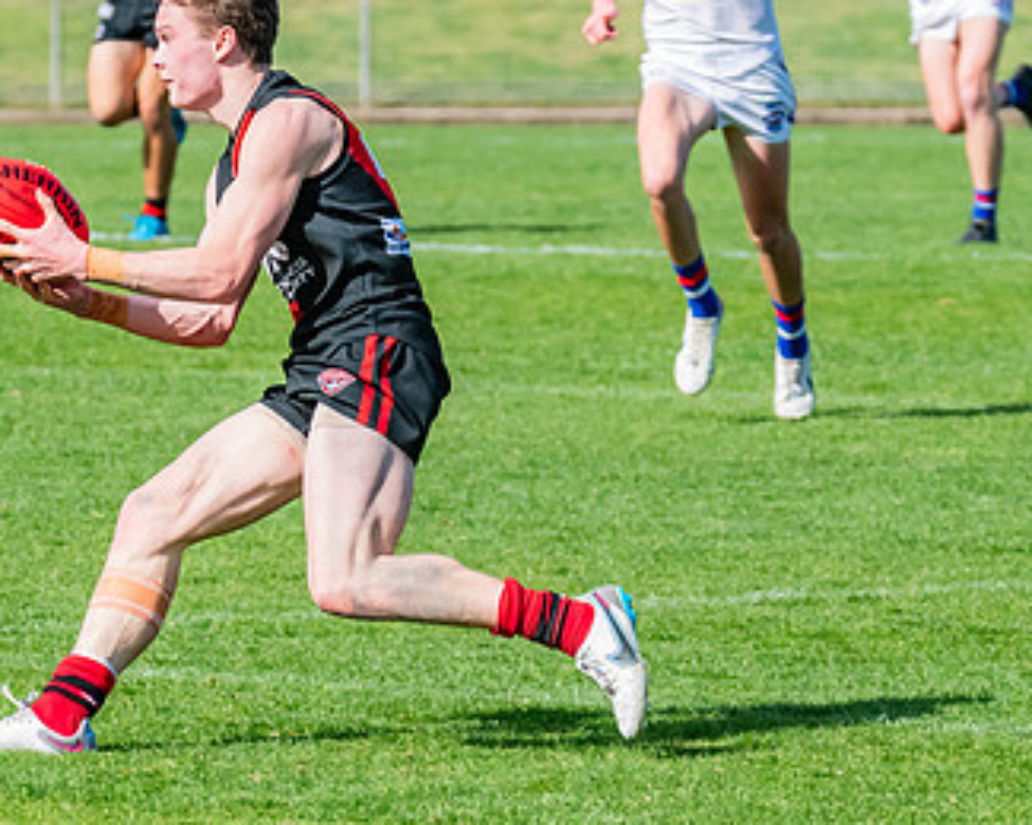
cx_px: 490
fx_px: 18876
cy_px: 469
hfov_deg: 3.1
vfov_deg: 2.5
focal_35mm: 618
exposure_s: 1/1600
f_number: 9
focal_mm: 240
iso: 800
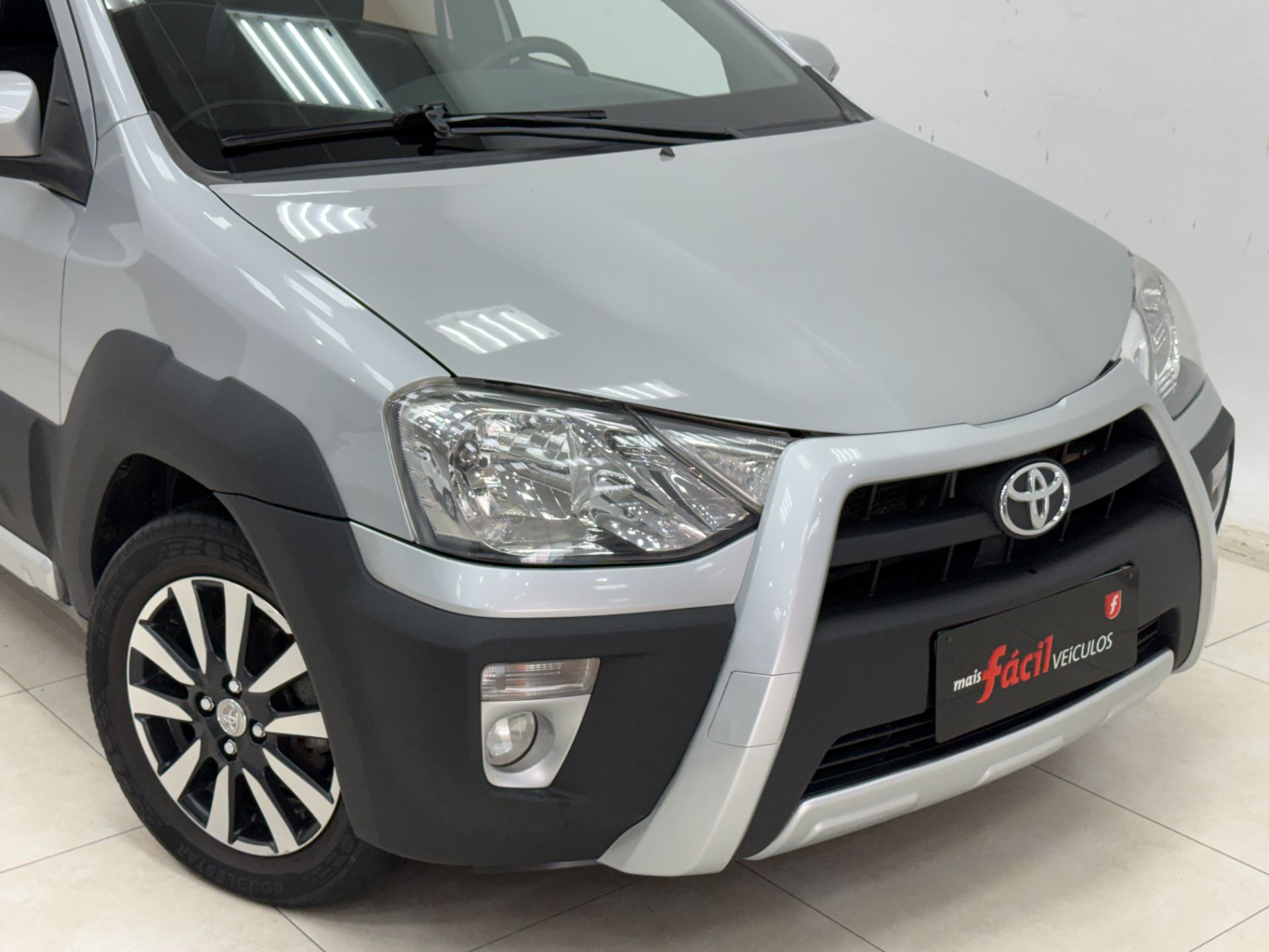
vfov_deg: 30.3
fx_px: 1760
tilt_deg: -17.5
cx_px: 634
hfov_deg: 39.7
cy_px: 476
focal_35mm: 48
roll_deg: -0.4
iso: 200
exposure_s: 1/120
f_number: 1.78
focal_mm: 6.76
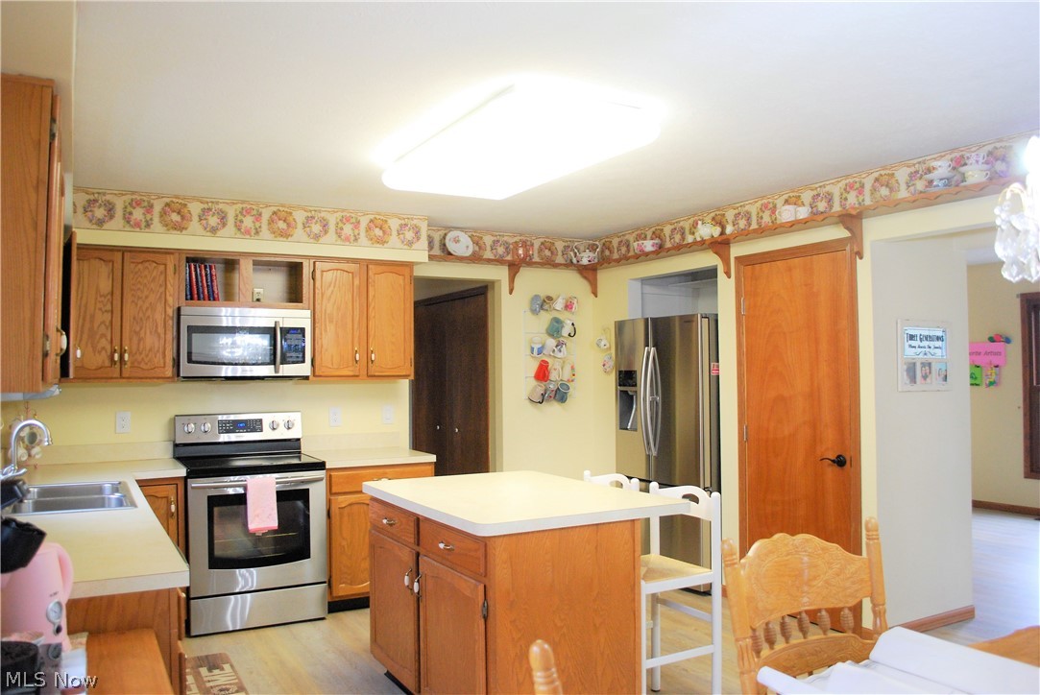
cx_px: 520
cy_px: 348
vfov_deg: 48.0
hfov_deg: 67.3
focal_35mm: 27
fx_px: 781
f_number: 3.5
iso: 800
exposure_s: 1/30
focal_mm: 18
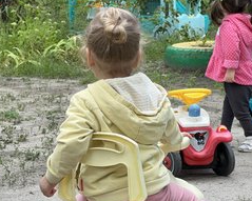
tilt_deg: -7.0
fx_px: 939
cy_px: 100
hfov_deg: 15.2
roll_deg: +0.6
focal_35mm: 126
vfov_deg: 12.2
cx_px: 61
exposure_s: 1/99
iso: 80
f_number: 2.8
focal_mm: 9
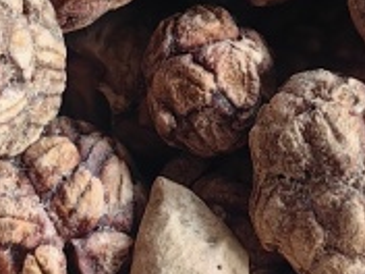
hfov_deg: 12.0
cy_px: -43
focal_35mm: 164
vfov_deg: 9.0
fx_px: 1729
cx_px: 278
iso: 50
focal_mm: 5.75
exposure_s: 1/100
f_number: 2
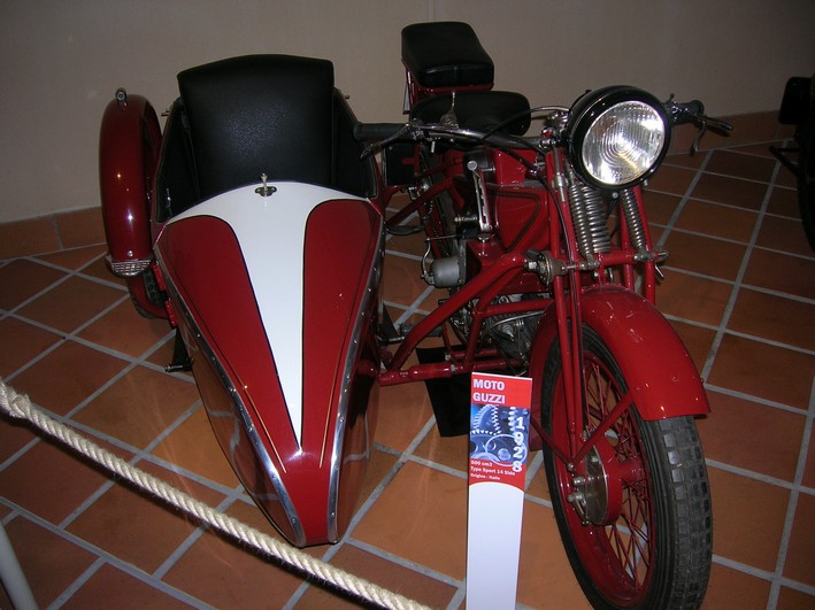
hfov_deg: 54.0
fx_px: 800
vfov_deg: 41.8
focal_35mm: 34
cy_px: 305
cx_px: 408
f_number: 2.9
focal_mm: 5.7
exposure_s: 1/60.1
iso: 57
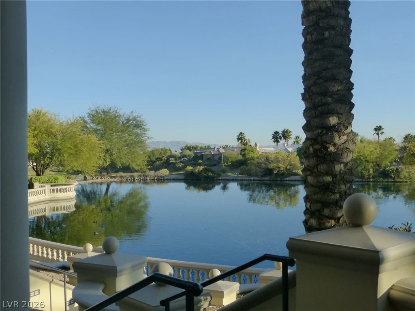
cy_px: 156
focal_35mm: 43
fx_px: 516
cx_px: 208
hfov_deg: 43.9
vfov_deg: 33.6
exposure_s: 1/1000
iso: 200
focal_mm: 7.4
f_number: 3.9
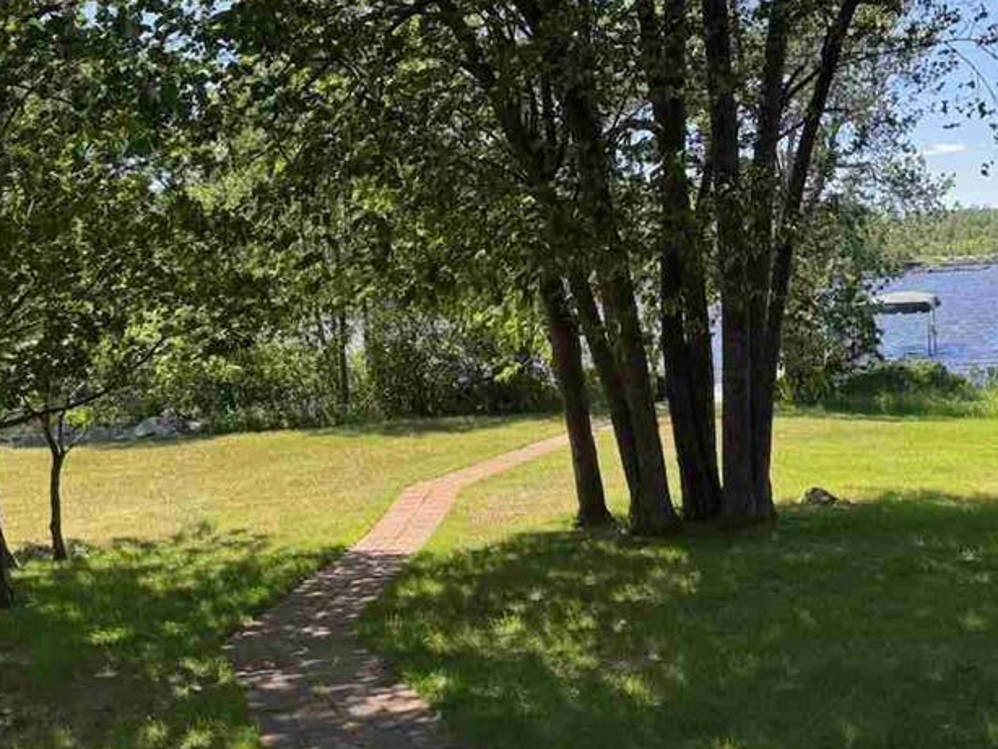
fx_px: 1154
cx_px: 592
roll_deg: +2.7
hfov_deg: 46.6
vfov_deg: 36.0
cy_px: 348
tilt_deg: -5.1
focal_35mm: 40
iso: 80
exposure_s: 1/685
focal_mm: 6.76
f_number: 1.78
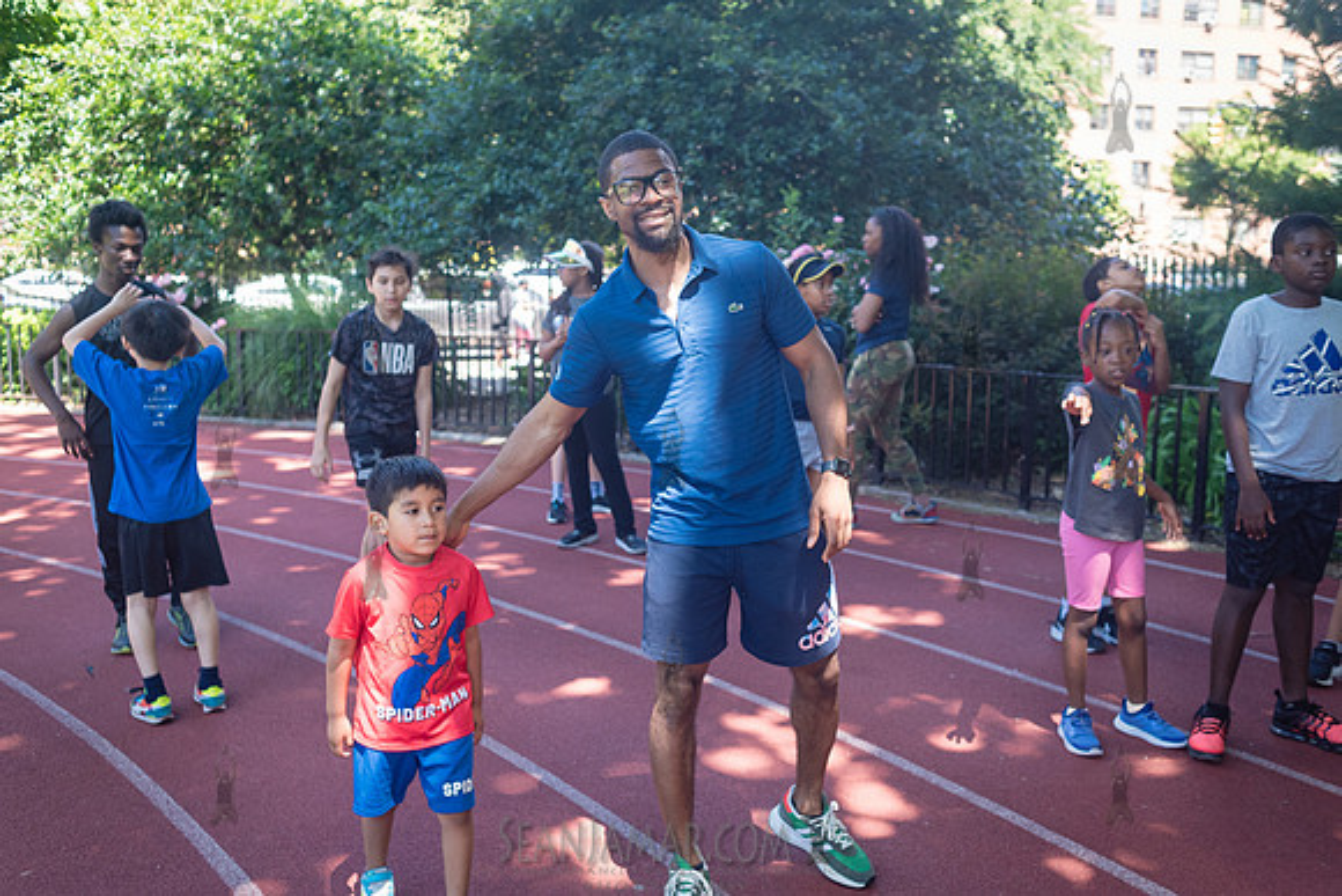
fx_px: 1305
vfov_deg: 37.9
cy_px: 448
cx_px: 671
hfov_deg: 54.4
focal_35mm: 35
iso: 1000
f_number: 3.5
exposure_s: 1/1000
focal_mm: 35
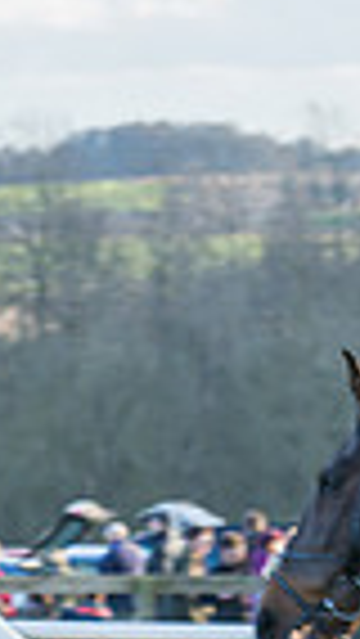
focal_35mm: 589
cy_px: 768
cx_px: 930
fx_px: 9984
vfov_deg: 3.7
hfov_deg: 2.1
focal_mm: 120
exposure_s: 1/125
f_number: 5.6
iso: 200
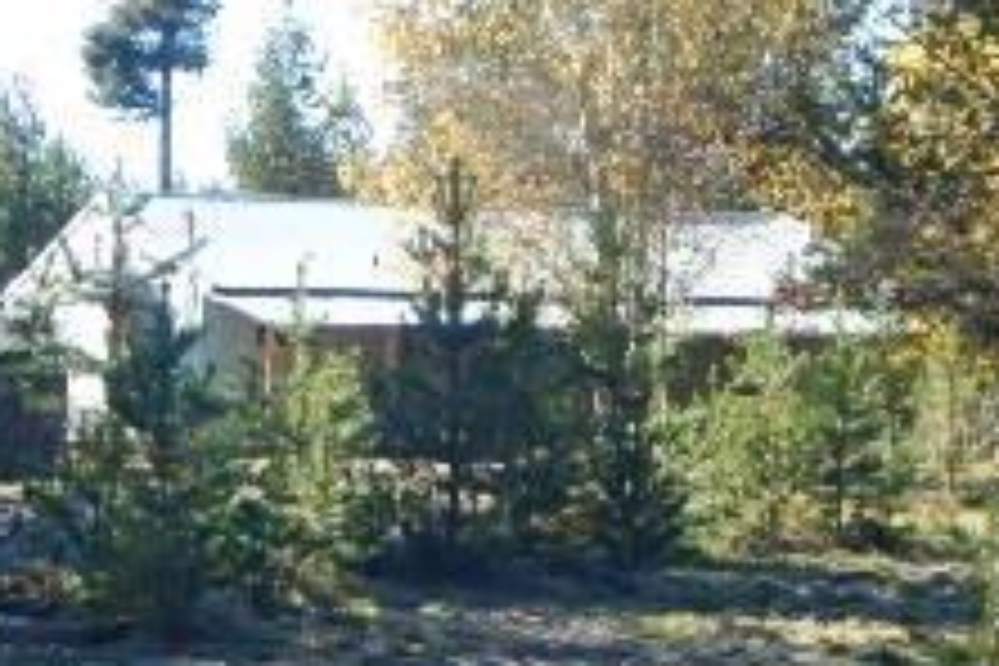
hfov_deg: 14.3
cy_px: 176
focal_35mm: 144
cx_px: 477
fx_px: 3996
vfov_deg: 9.5
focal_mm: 8.6
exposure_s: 1/320
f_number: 3.7
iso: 125
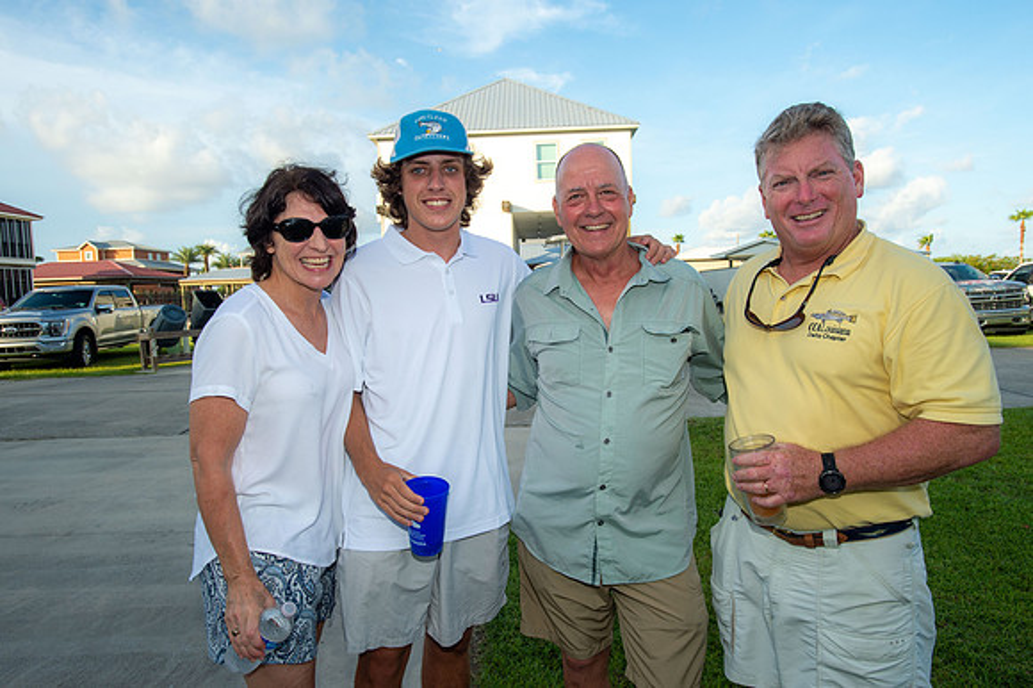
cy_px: 344
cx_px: 516
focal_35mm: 24
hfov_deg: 73.8
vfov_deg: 53.1
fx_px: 688
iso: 200
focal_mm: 24
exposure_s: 1/250
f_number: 8
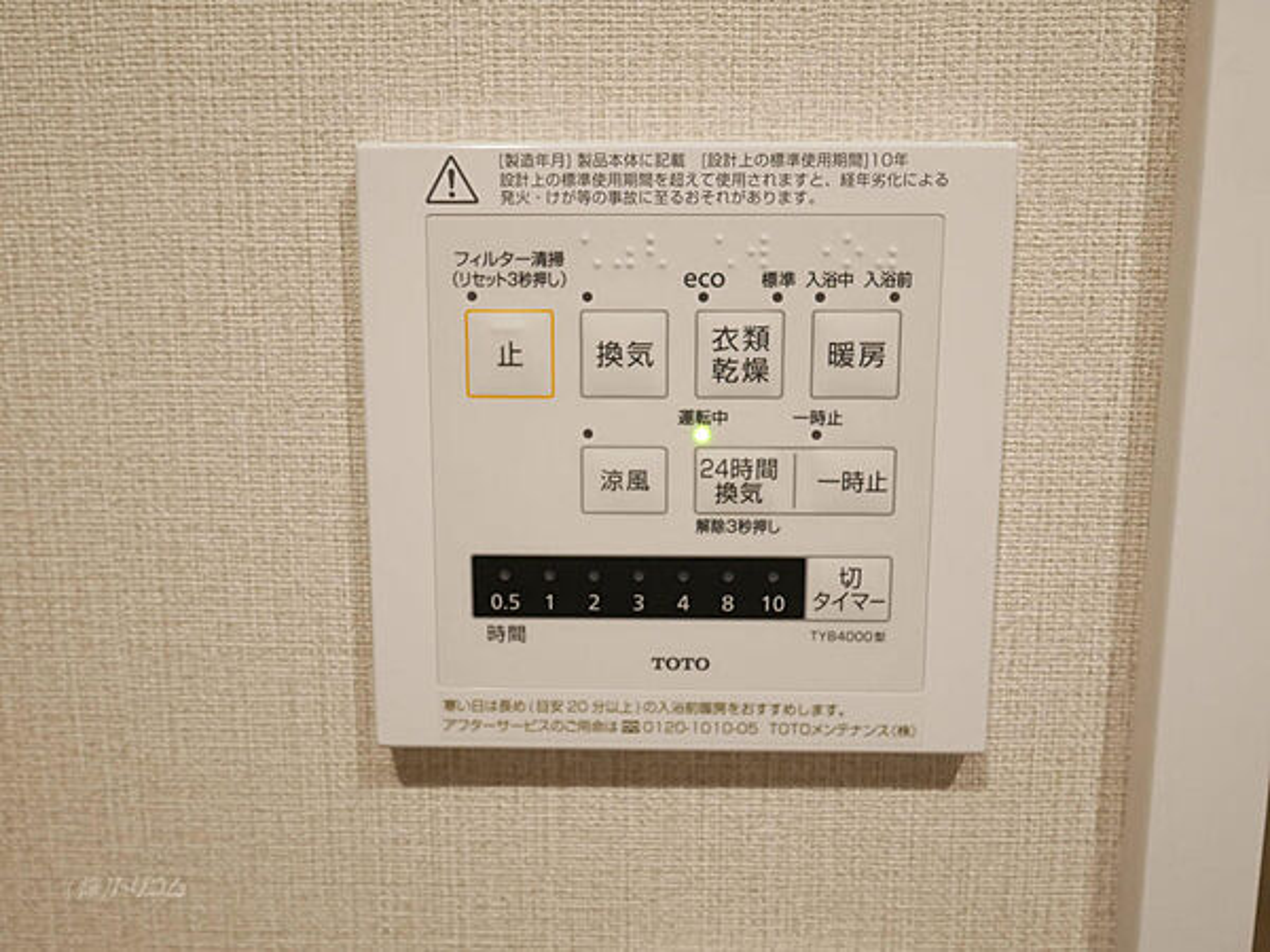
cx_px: 635
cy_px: 476
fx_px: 1101
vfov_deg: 46.8
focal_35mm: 30
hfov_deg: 60.0
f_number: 3.8
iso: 1000
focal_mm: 15
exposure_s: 1/60
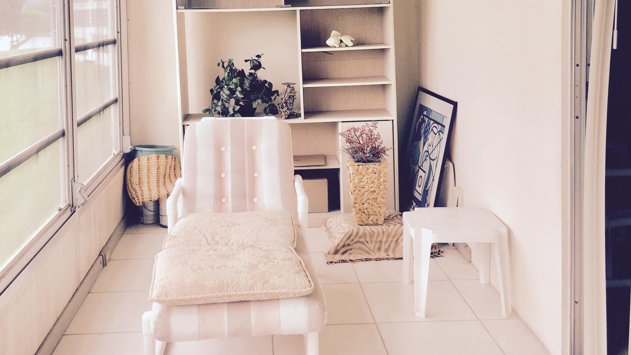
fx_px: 686
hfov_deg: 49.2
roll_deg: +1.0
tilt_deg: -2.9
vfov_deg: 28.2
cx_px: 270
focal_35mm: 41
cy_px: 57
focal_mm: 4.15
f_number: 2.2
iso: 25
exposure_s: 1/60
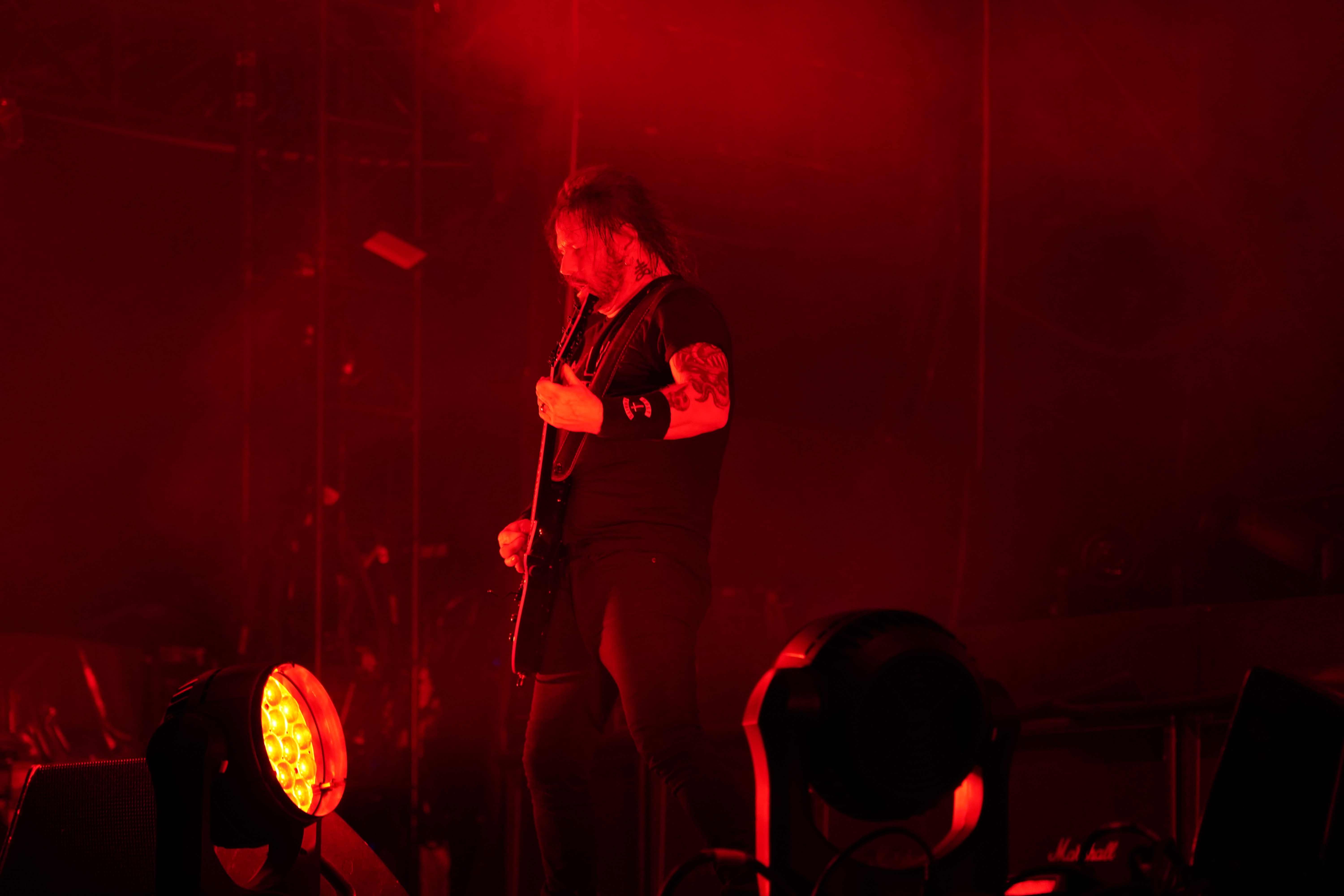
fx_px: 3920
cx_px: 672
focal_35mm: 105
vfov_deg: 13.0
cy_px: 448
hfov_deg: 19.5
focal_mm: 105
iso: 2000
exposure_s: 1/125
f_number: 4
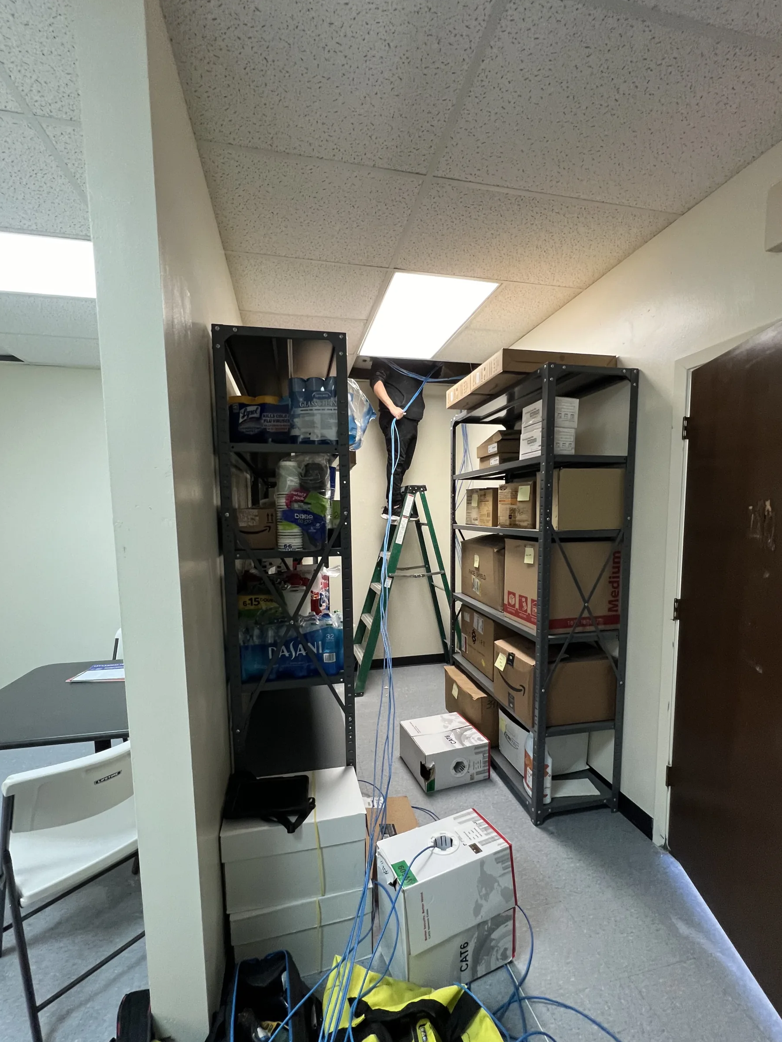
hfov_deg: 85.7
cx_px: 390
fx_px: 422
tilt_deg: -5.5
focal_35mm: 14
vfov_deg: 101.9
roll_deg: +0.3
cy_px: 559
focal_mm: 1.57
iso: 250
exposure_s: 1/60
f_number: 1.8
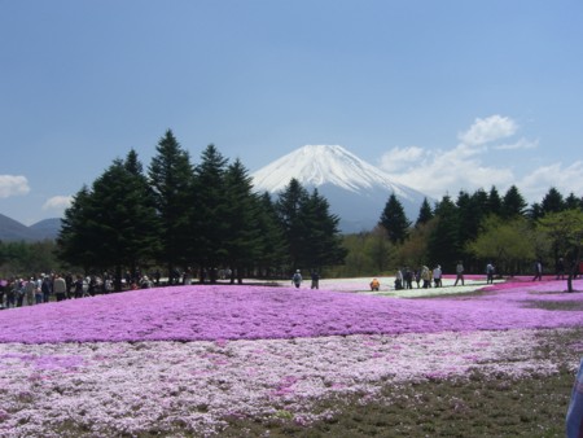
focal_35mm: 38
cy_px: 219
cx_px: 292
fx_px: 640
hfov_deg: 49.0
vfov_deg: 37.8
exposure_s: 1/320
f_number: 8
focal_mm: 7.9
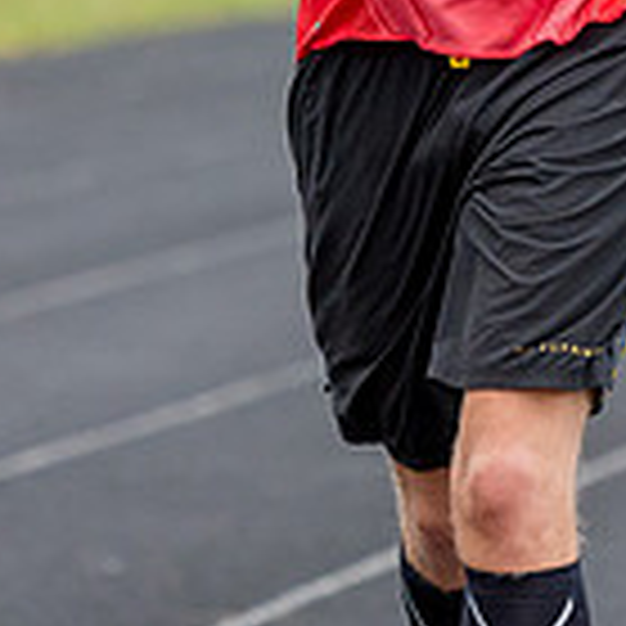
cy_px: -215
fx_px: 16081
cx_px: 419
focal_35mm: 786
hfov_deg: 2.2
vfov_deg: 2.2
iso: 1250
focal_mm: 165
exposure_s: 1/4000
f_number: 3.2
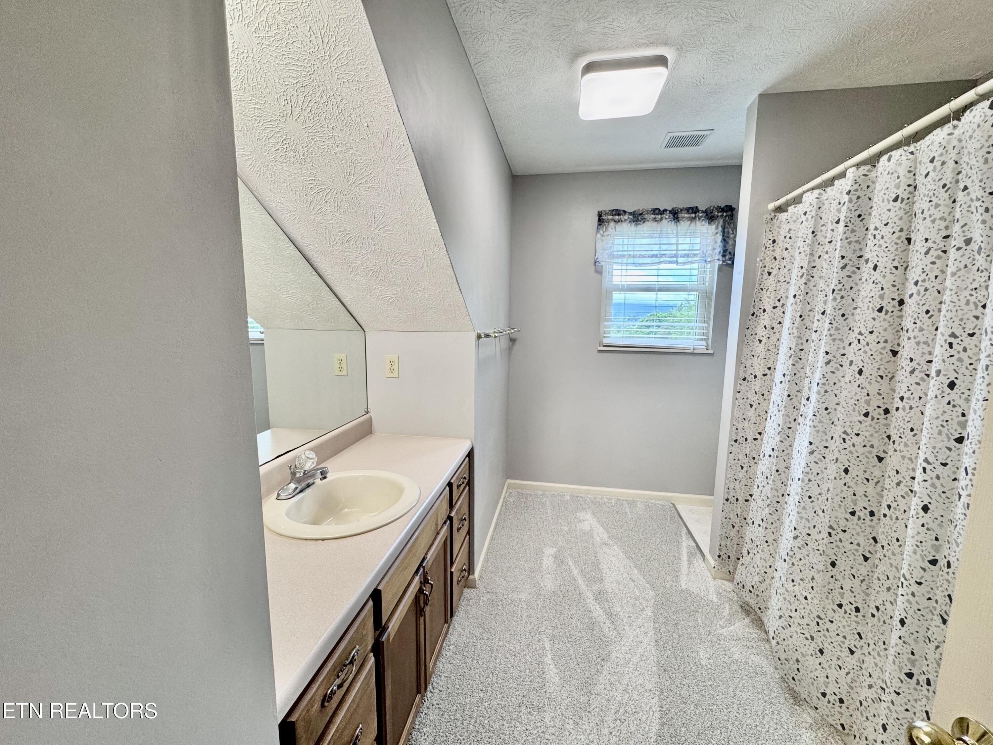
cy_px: 372
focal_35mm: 14
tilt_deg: -8.2
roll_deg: -0.8
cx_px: 496
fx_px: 402
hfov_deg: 102.1
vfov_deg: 85.7
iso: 160
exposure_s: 1/120
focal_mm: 2.22
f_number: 2.2
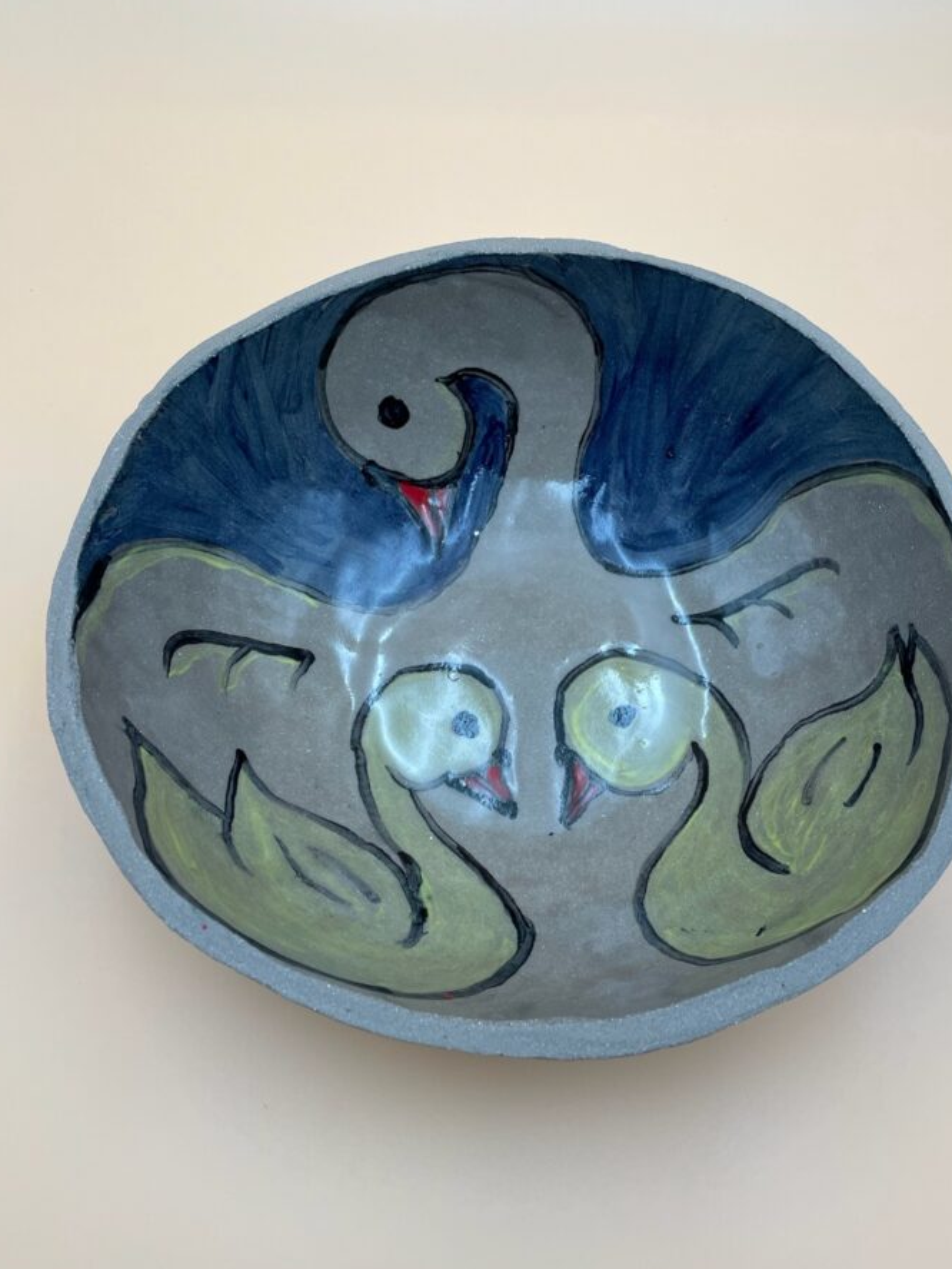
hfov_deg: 46.7
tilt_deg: -67.0
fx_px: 1099
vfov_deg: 59.9
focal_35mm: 30
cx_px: 533
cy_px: 687
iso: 50
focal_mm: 4.2
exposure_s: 1/100
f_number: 1.6
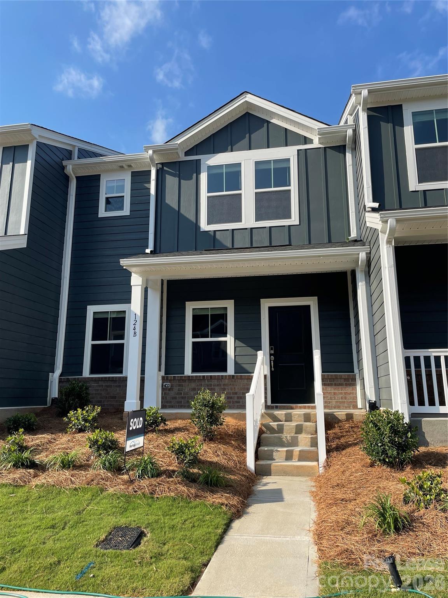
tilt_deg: +12.9
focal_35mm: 26
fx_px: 449
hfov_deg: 53.1
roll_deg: +0.5
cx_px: 224
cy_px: 299
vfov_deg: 67.3
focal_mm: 4.2
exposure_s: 1/2257
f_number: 1.6
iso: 32
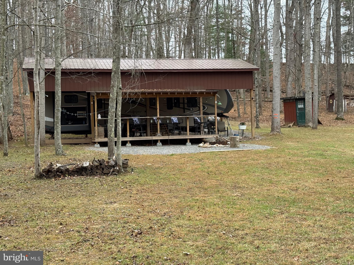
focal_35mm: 48
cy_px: 132
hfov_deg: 39.7
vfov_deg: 30.3
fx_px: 491
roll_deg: +2.0
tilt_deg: +0.2
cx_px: 177
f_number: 1.78
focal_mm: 6.76
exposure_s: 1/509
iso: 80
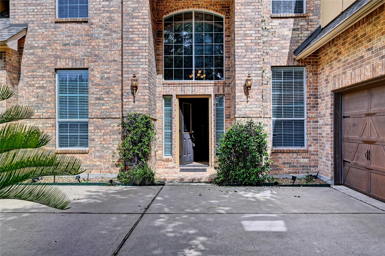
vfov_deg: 43.5
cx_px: 192
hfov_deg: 62.0
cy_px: 128
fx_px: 321
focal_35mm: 30
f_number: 8
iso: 400
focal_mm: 30
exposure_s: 1/800
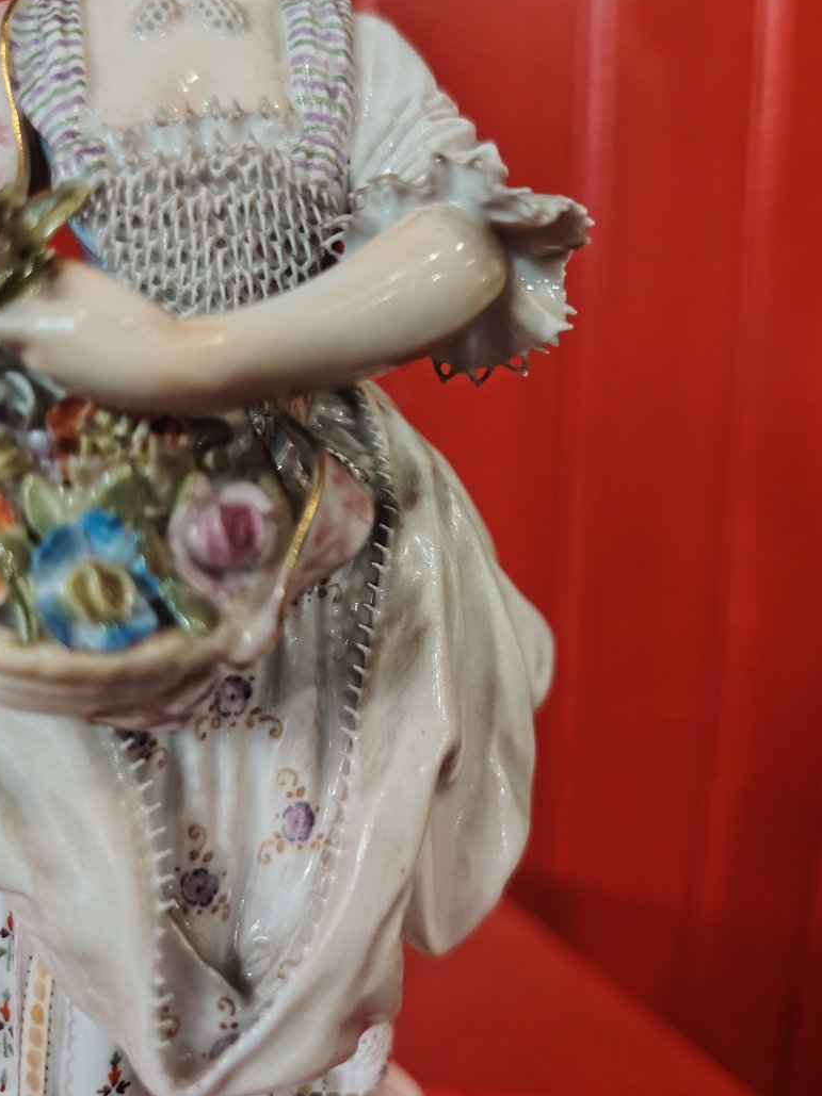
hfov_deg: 49.6
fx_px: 887
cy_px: 475
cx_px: 451
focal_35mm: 28
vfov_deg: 63.2
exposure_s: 1/25
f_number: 1.75
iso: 741
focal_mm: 5.25
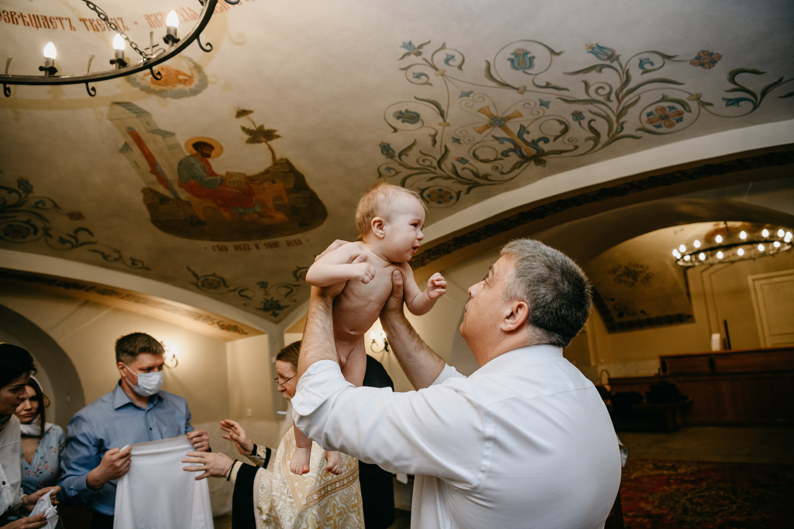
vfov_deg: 53.1
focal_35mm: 24
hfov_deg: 73.7
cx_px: 397
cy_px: 264
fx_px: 529
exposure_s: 1/160
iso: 640
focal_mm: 24
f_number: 3.5
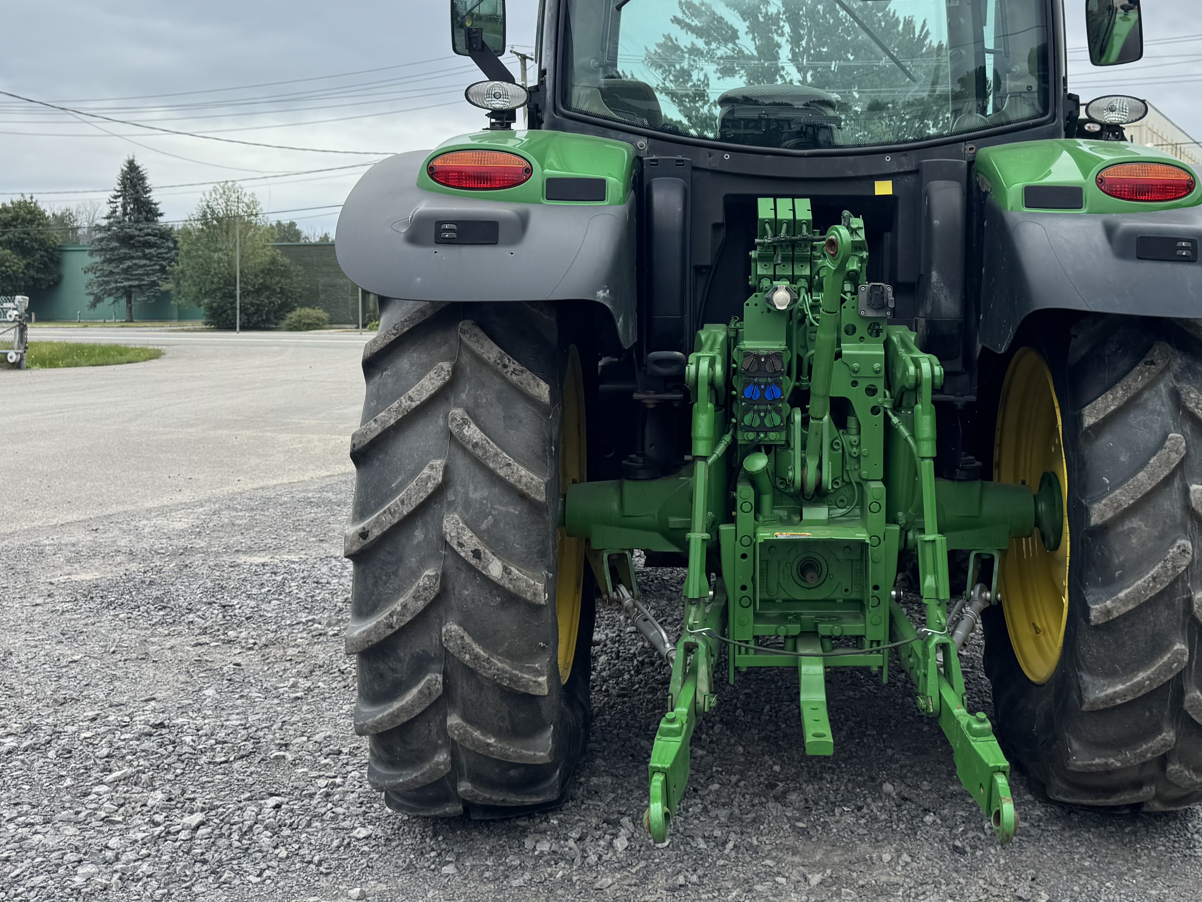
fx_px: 1389
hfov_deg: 46.2
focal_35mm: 40
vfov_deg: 35.8
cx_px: 781
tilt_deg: -0.4
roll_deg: +2.1
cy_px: 344
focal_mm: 6.76
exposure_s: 1/2710
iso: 80
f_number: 1.78
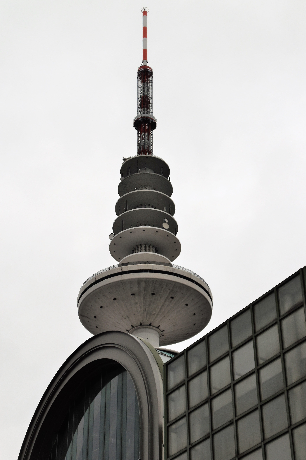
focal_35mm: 75
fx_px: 956
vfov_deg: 27.0
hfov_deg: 18.2
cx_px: 153
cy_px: 230
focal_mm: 50
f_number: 8
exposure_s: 1/250
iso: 280
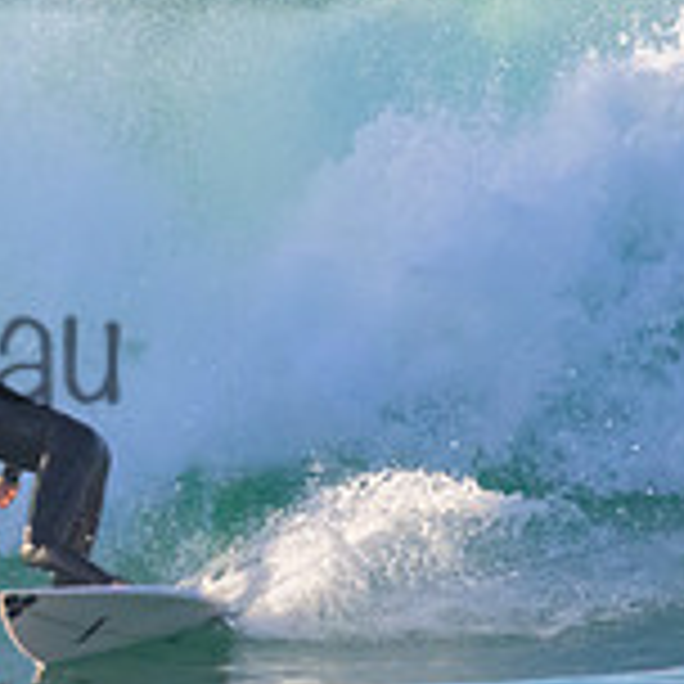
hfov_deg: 0.7
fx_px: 57856
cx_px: -356
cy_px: 299
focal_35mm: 2588
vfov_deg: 0.7
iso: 2200
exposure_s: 1/1600
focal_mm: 800
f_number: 11
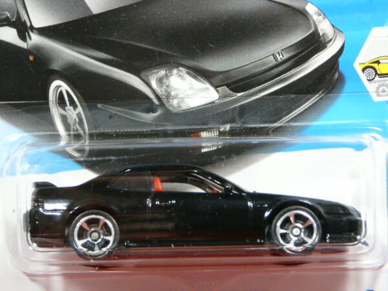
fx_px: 1681
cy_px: 146
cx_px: 194
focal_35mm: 150
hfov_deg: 13.2
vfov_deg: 9.9
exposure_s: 1/30
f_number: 3.6
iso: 200
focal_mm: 15.4
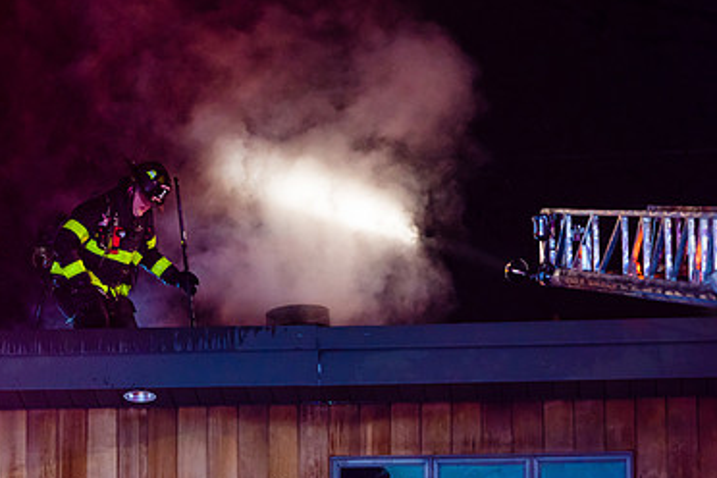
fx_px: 4341
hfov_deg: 9.4
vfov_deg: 6.3
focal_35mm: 218
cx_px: 276
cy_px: 243
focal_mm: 140
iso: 3200
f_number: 3.2
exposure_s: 1/80
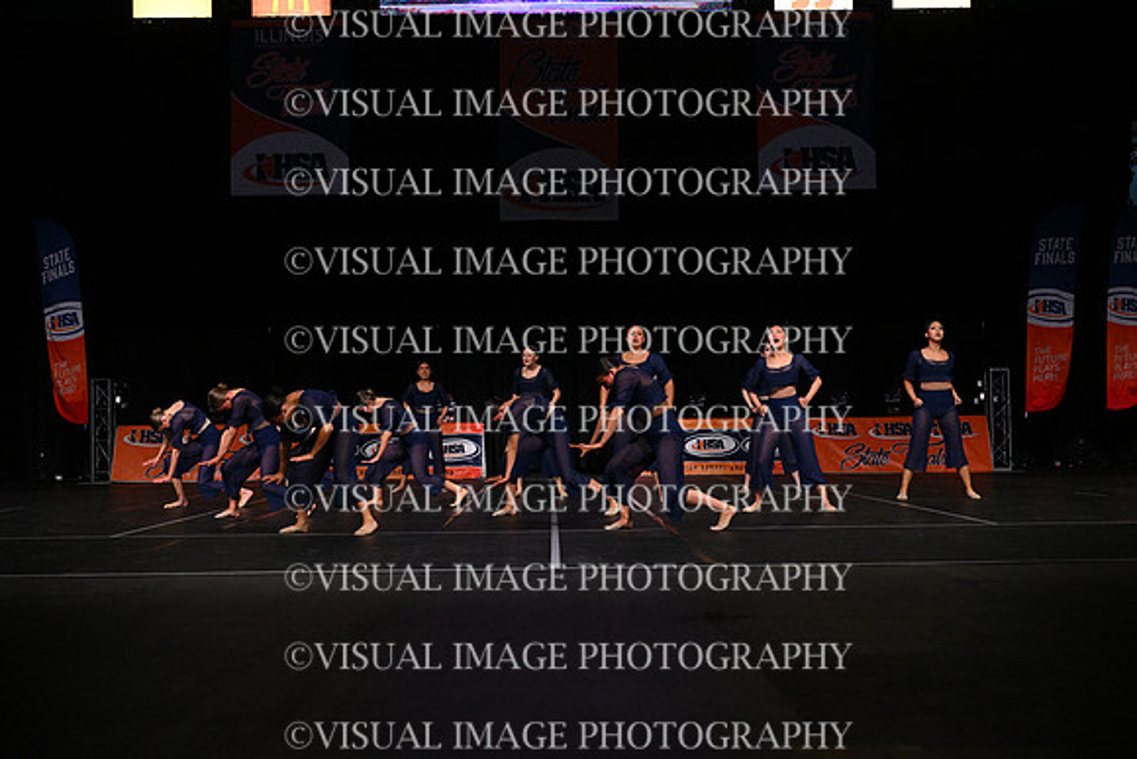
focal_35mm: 48
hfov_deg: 41.1
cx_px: 568
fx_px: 1516
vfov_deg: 28.1
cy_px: 380
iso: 8000
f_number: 4
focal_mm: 48
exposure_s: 1/1000
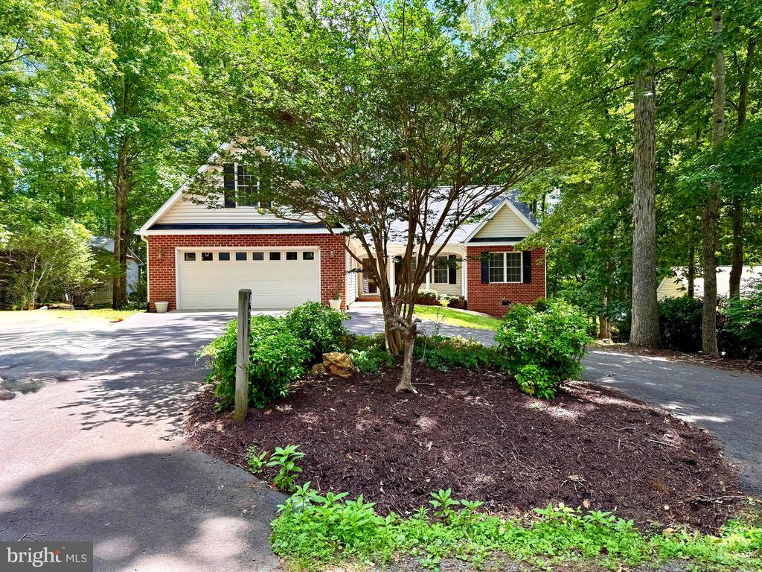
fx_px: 528
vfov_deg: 56.8
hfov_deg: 71.6
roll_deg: +0.9
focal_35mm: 24
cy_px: 286
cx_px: 381
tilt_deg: +1.2
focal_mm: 6.76
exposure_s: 1/450
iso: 80
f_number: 1.78
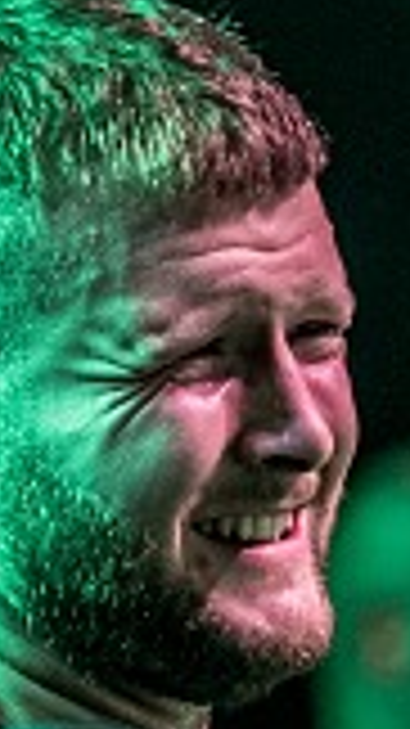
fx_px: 16503
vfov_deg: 2.5
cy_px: 810
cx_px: 716
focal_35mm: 853
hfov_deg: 1.4
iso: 1600
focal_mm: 122
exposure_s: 1/125
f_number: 2.8
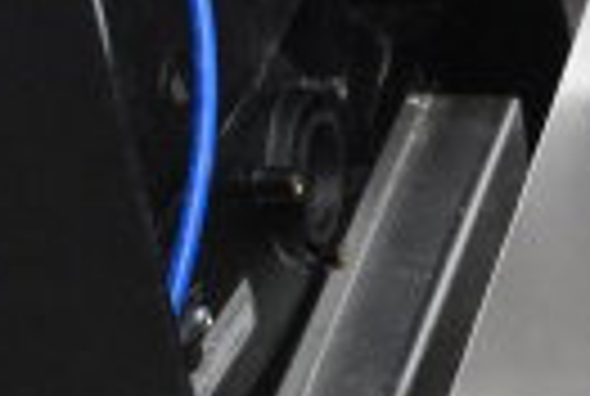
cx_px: 1166
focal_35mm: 202
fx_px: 3323
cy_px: 655
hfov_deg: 9.5
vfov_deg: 6.7
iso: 6400
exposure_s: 1/800
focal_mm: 29
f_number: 14
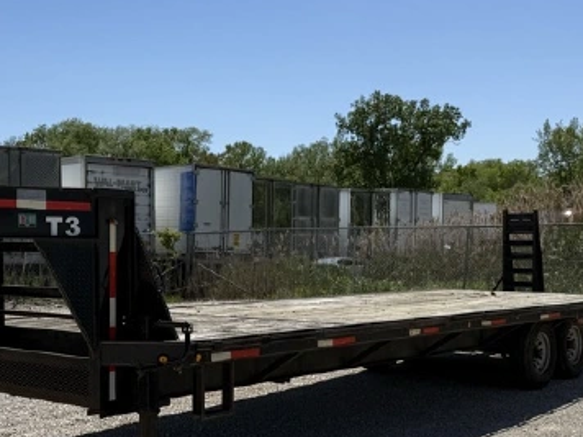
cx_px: 183
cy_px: 278
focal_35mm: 54
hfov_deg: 35.1
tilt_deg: -3.2
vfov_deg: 26.9
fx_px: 909
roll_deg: +0.2
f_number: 1.78
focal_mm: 6.76
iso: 80
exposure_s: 1/7353
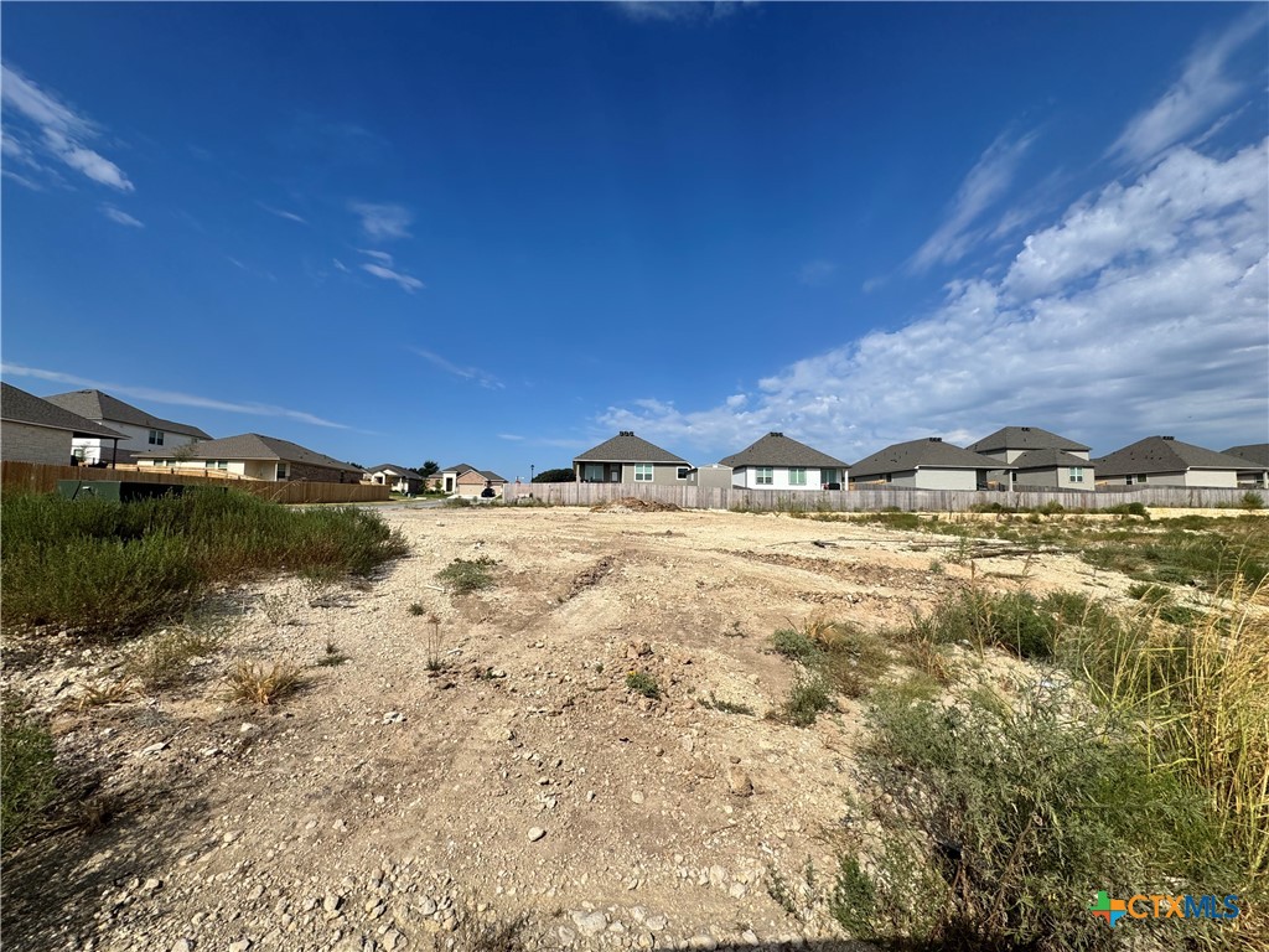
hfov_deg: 102.1
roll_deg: -0.5
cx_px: 634
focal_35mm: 14
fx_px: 513
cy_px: 476
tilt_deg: +3.5
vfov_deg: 85.7
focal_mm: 2.22
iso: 40
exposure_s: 1/3906
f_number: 2.2
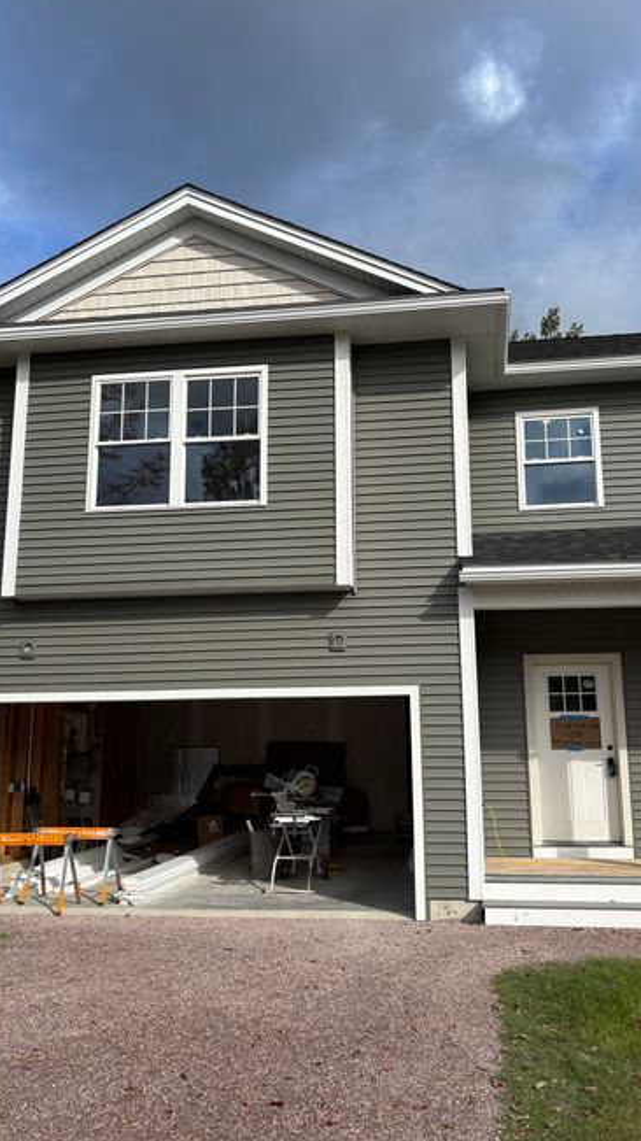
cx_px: 364
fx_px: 877
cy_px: 563
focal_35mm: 29
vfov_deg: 66.1
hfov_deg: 40.1
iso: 50
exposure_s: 1/2571
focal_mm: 5.96
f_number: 1.6
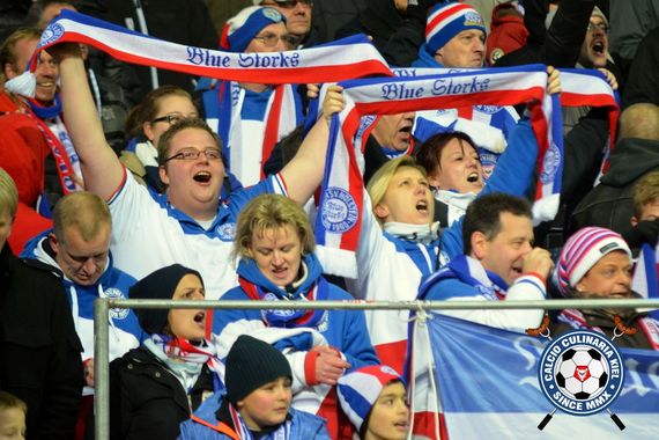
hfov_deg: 6.9
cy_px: 220
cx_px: 330
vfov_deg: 4.6
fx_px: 5491
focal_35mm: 300
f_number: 2.8
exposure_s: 1/200
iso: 1600
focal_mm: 200
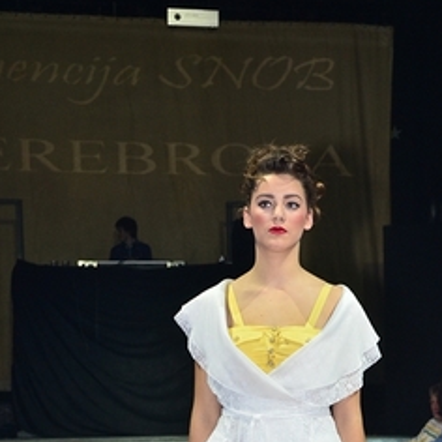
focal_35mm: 98
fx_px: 1415
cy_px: 433
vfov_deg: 17.4
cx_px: 311
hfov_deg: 17.7
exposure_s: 1/125
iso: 800
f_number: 5
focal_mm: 35
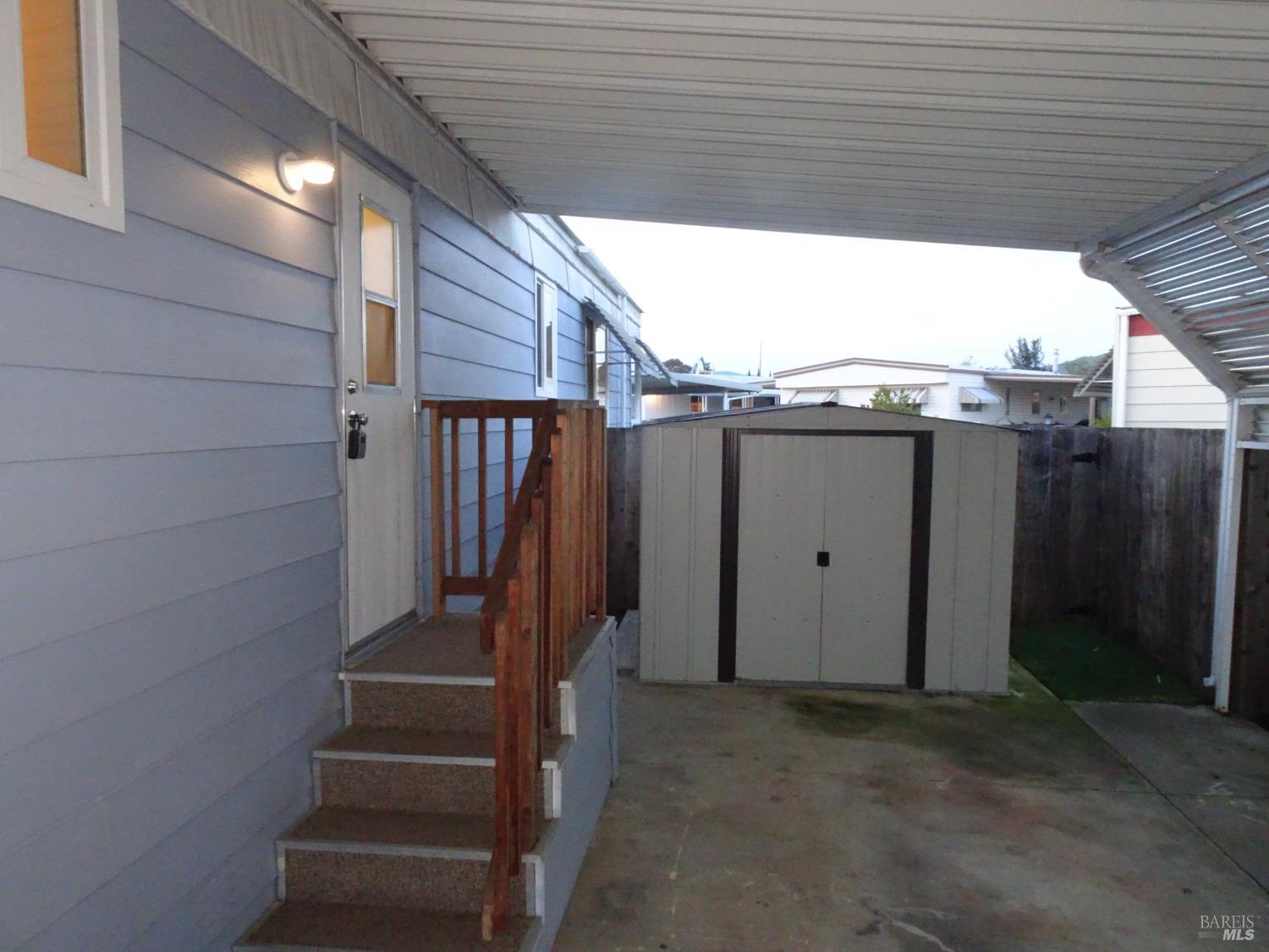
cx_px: 634
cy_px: 476
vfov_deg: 56.8
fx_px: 880
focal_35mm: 24
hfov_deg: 71.6
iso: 1000
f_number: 3.5
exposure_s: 1/30
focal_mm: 4.1
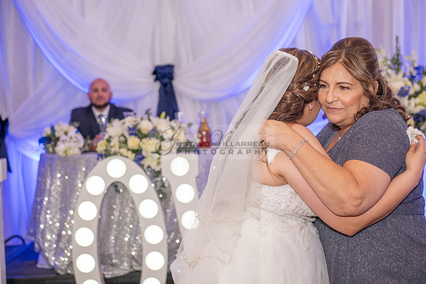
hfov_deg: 28.8
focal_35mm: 70
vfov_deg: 19.5
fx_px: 828
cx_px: 213
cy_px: 142
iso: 1600
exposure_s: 1/200
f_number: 4
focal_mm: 70
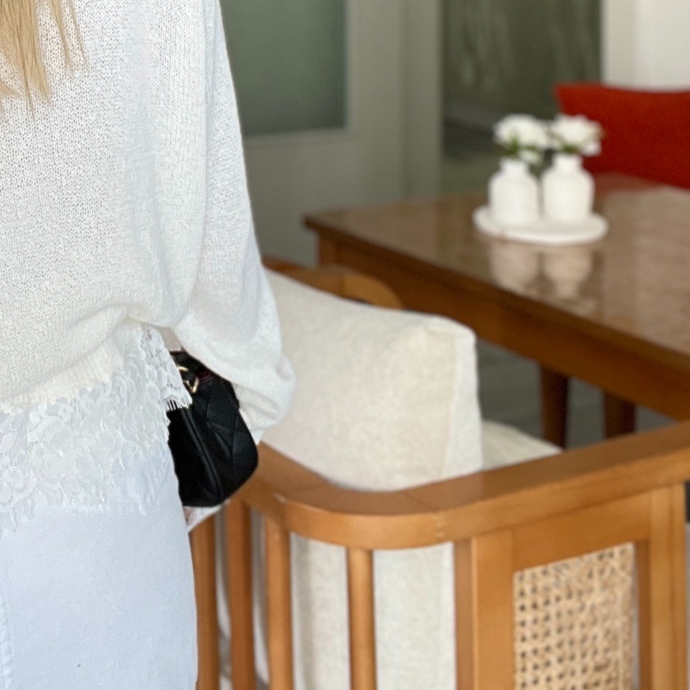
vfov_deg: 21.2
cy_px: -131
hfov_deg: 22.1
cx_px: 38
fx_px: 1714
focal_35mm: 76
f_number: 2.2
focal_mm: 2.71
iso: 100
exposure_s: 1/120
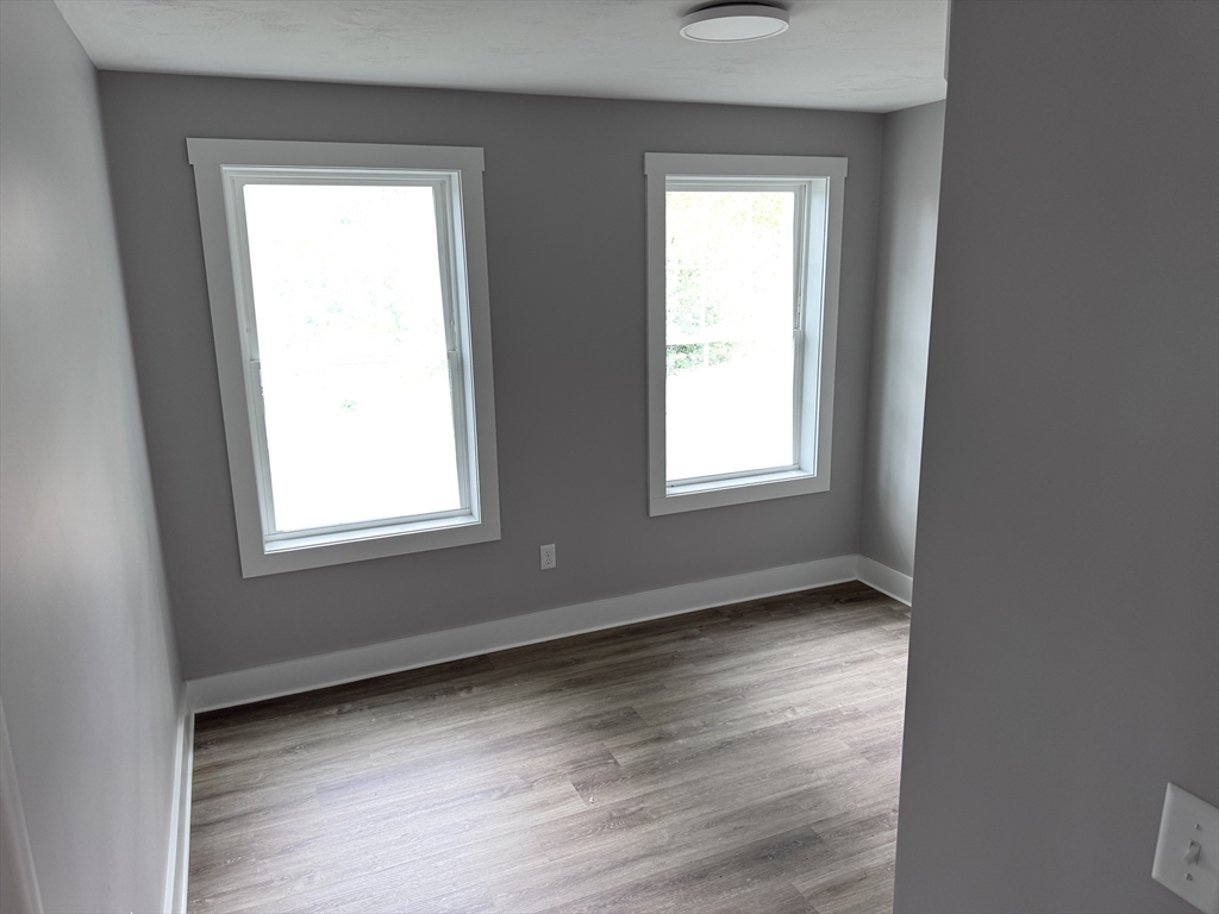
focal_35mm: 24
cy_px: 457
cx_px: 610
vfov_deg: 56.8
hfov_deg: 71.6
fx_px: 845
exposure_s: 1/121
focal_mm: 6.76
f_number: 1.78
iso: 100
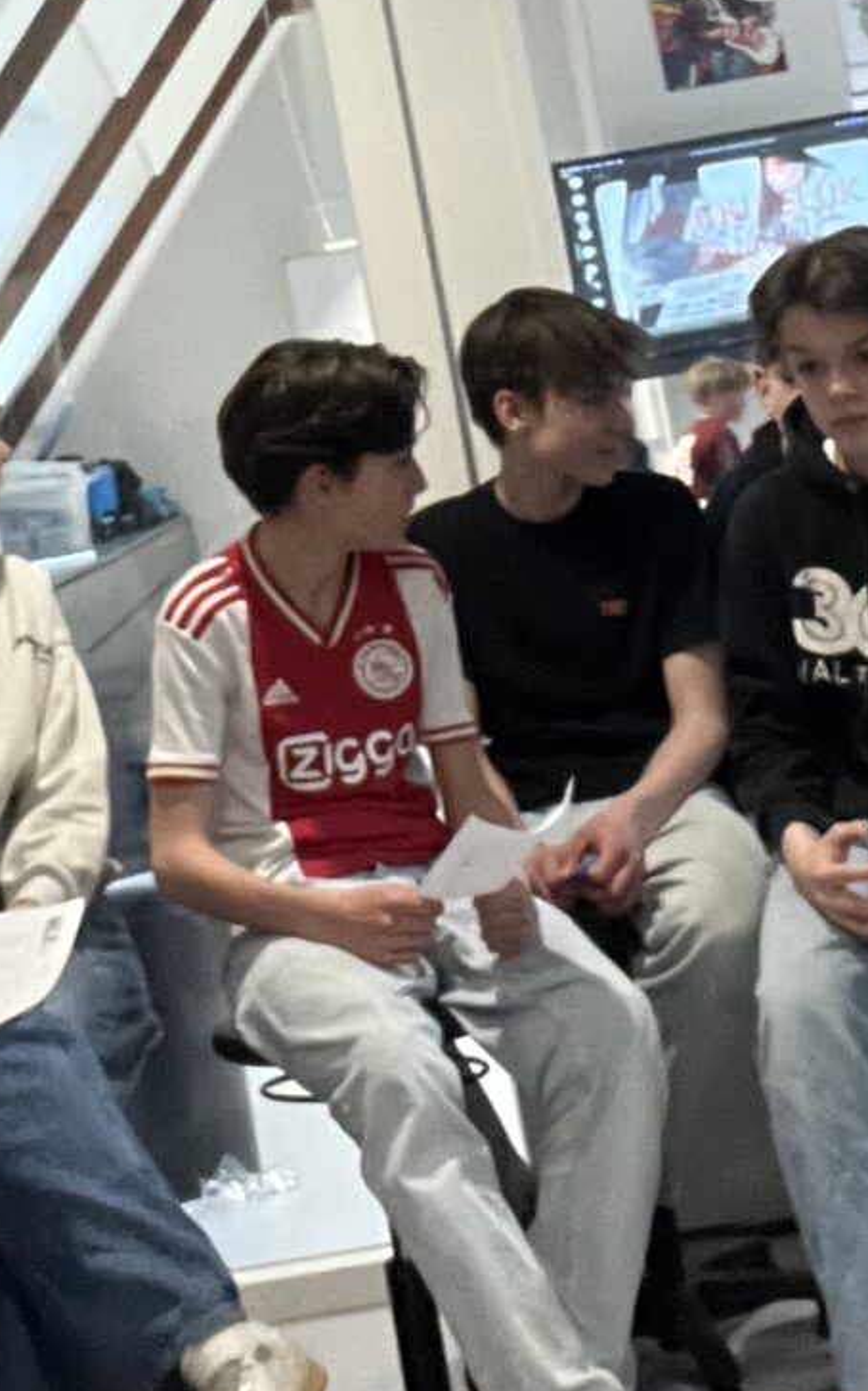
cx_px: 214
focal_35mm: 84
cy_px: 4
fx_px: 3181
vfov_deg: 23.6
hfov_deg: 15.5
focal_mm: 2.71
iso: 320
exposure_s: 1/53
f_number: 2.2
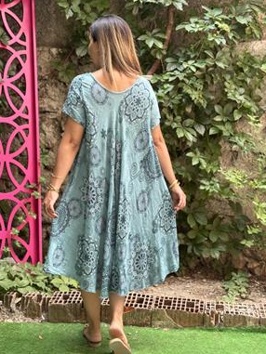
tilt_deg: -5.3
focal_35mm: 52
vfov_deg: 36.8
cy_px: 175
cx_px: 135
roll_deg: -1.7
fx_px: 532
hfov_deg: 28.0
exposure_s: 1/172
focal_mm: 6.76
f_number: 1.78
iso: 80
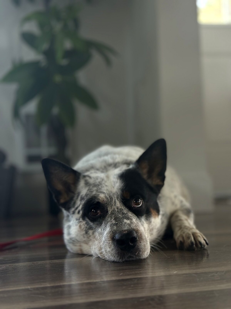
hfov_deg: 30.3
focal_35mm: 48
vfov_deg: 39.7
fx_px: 427
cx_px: 116
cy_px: 154
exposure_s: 1/144
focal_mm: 6.76
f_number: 1.78
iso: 160
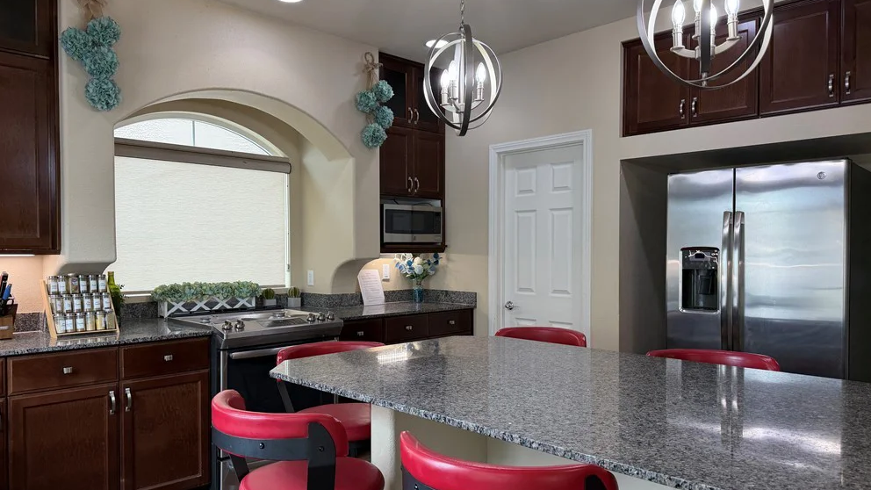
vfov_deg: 42.9
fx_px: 624
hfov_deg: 69.9
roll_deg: -0.1
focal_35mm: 27
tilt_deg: -2.7
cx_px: 428
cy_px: 257
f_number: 1.78
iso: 100
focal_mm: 6.76
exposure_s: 1/120
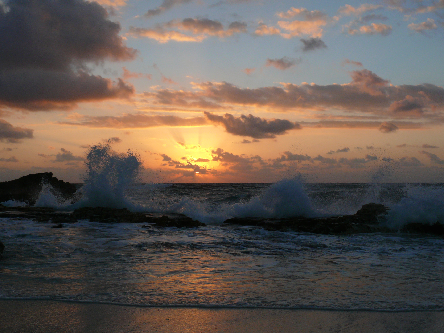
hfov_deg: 52.6
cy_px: 166
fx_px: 449
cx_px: 222
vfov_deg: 40.7
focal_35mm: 35
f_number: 4
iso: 100
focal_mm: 7.4
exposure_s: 1/125
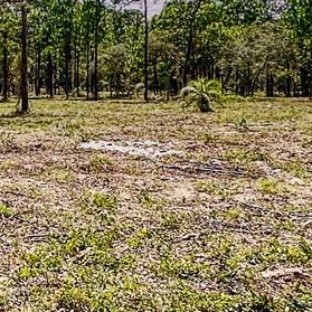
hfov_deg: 21.3
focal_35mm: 71
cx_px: -126
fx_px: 724
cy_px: 103
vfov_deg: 24.2
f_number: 2.2
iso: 50
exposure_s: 1/2300
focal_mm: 2.22
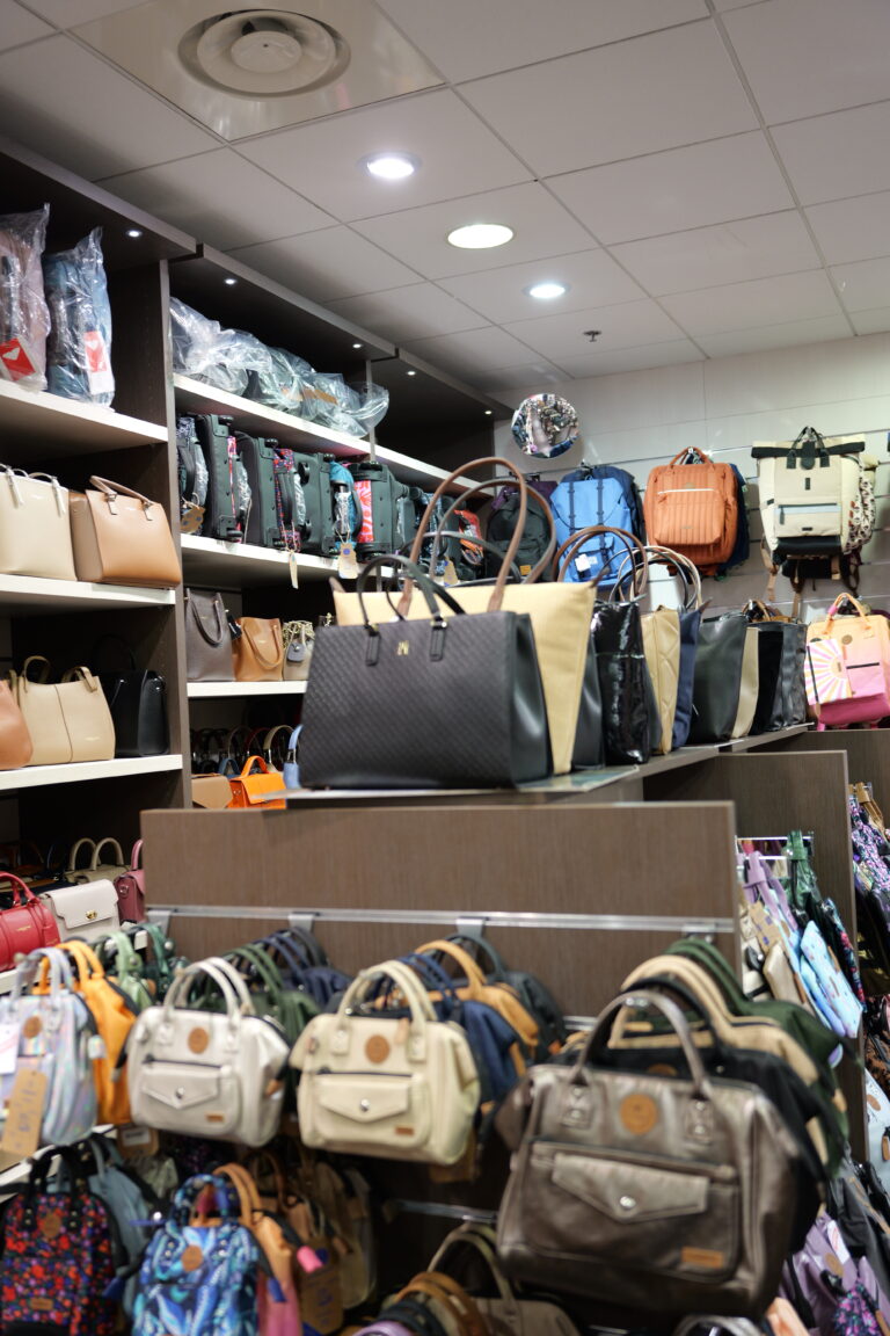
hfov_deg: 38.9
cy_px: 668
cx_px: 445
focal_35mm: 34
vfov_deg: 55.8
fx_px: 1261
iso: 800
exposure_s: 1/60
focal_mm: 34
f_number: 2.8
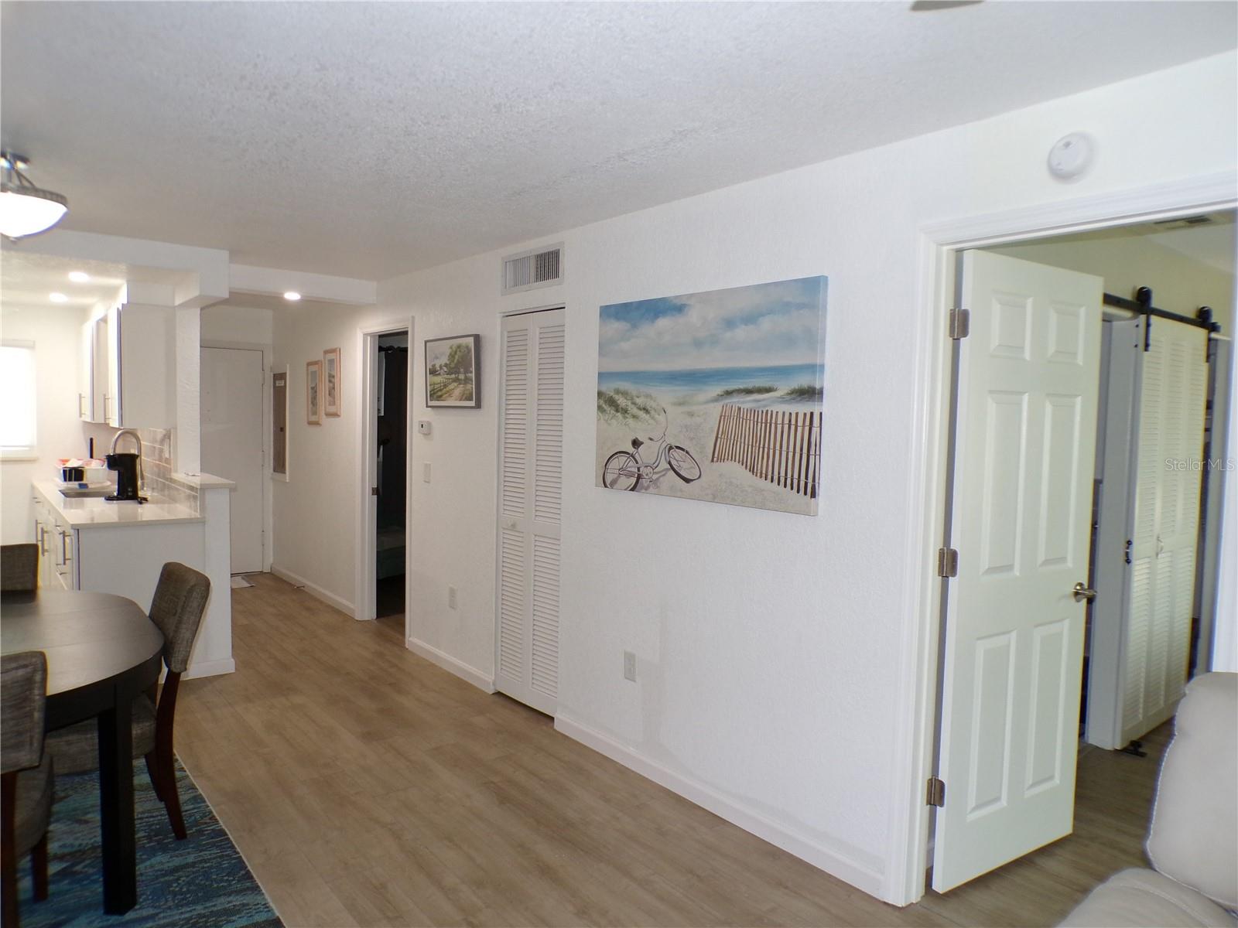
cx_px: 619
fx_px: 858
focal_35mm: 24
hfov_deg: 71.6
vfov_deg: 56.8
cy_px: 464
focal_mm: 4.3
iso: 200
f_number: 3
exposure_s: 1/34
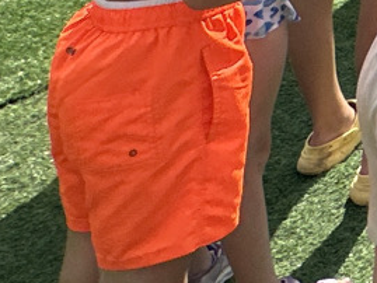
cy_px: -537
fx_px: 1133
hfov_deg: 12.7
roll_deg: -0.1
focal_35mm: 104
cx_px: 996
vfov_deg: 10.5
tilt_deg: -1.5
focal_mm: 2.22
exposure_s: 1/1770
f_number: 2.2
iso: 50
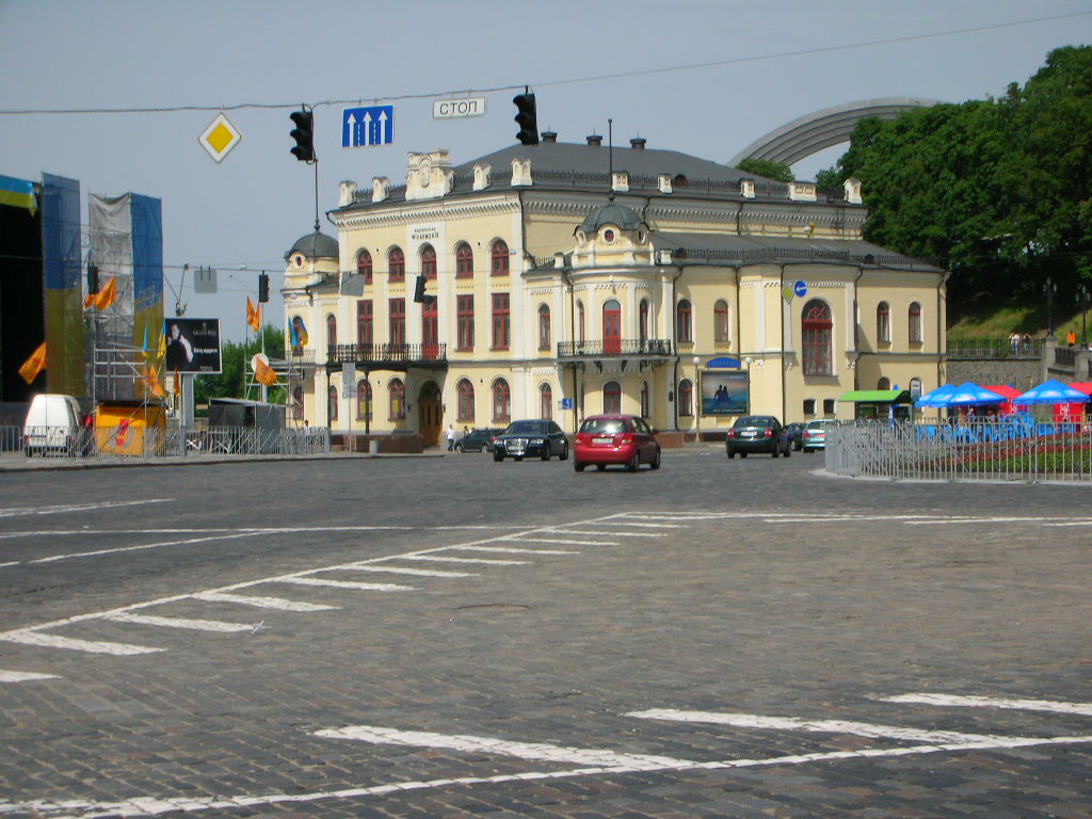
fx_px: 2713
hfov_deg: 22.8
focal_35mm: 86
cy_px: 410
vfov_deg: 17.2
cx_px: 546
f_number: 13.6
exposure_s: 1/84.7
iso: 50
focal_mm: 14.3
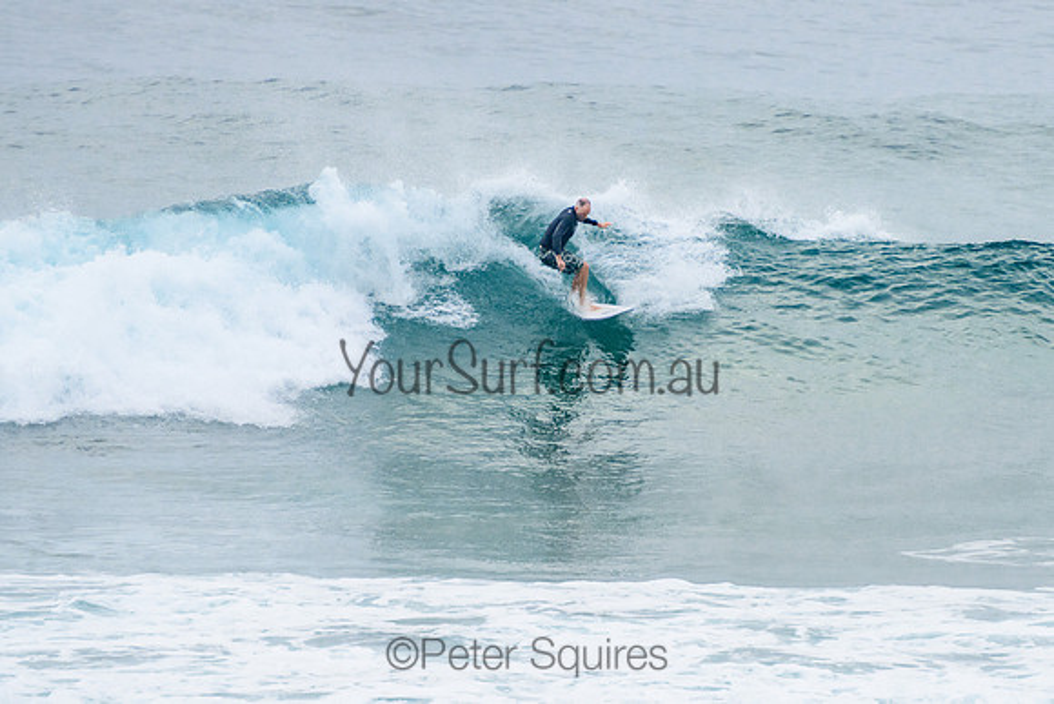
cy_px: 295
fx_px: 16089
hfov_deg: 3.8
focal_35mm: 549
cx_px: 649
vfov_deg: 2.5
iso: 500
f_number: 5.6
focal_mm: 400
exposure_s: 1/1250
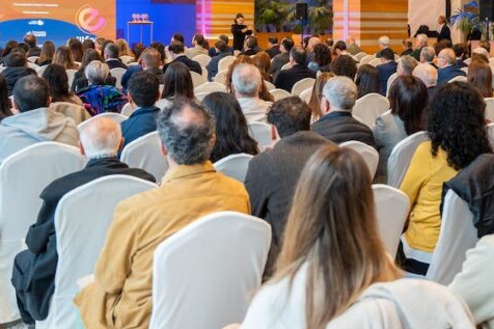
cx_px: 379
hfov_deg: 37.1
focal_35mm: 52
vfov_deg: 25.1
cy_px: 28
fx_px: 713
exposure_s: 1/100
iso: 640
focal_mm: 24
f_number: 2.8
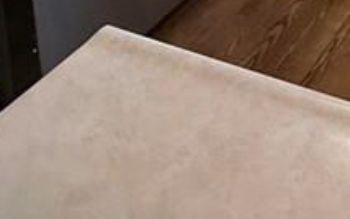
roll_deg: -2.5
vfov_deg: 13.4
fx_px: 678
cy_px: -312
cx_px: 460
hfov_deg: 25.0
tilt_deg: -10.5
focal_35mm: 71
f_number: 2.2
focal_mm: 2.22
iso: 400
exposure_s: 1/60
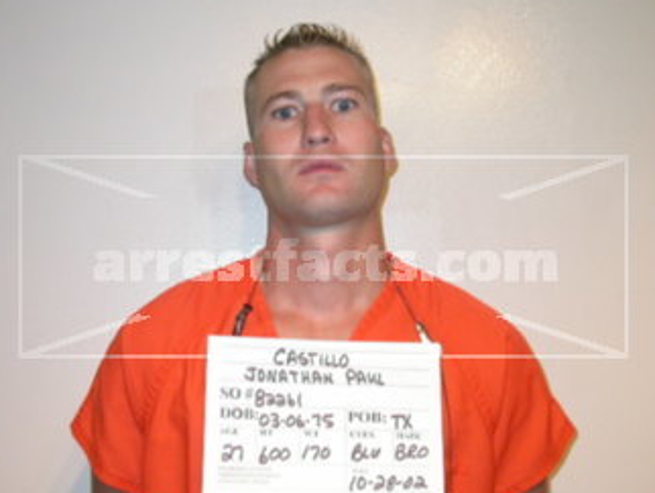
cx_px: 324
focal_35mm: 60
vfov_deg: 24.4
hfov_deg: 32.2
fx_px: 1136
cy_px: 258
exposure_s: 1/60.3
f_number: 3
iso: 100
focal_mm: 11.6
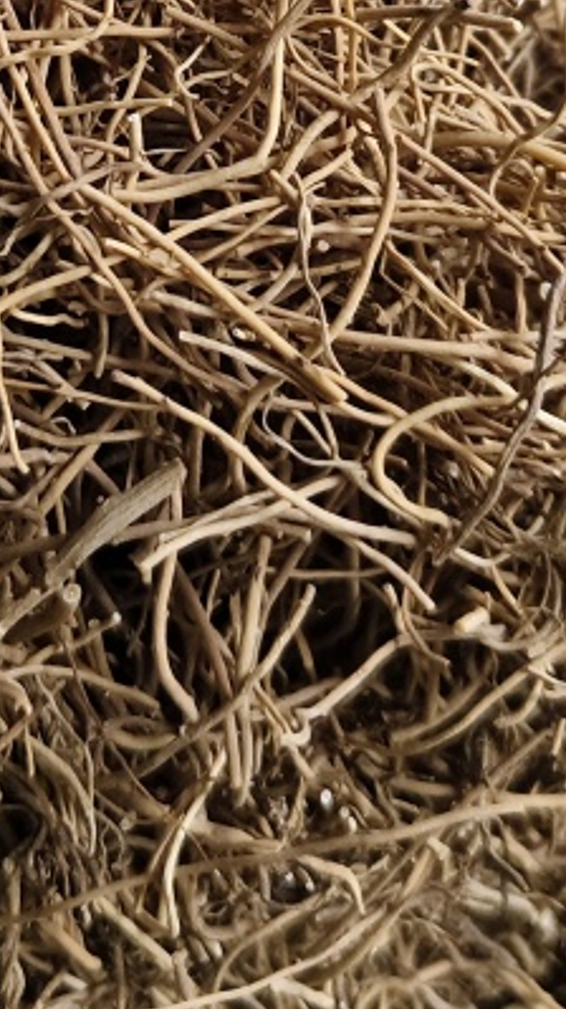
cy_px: 11
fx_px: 1790
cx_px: 134
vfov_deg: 29.5
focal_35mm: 67
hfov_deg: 17.8
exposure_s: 1/244
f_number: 1.88
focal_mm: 5.56
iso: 5656
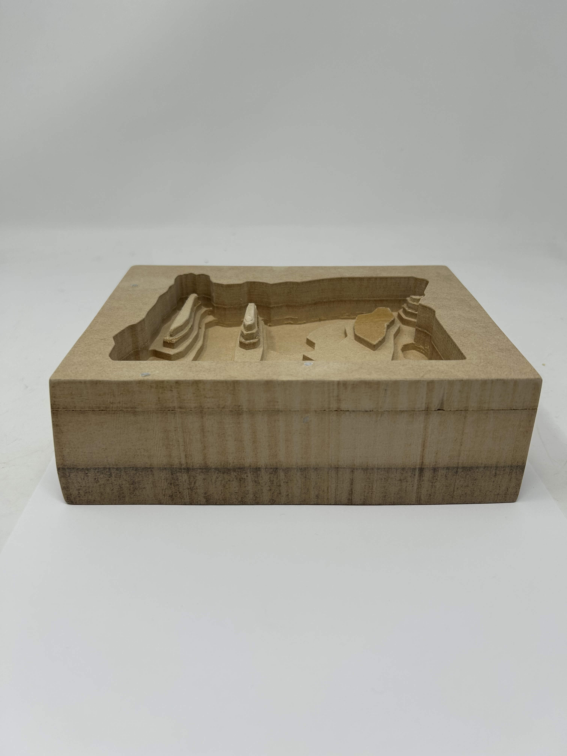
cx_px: 284
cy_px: 378
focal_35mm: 26
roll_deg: -0.6
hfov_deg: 53.1
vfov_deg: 67.3
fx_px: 568
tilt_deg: -27.8
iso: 50
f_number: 1.5
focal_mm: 5.7
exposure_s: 1/468
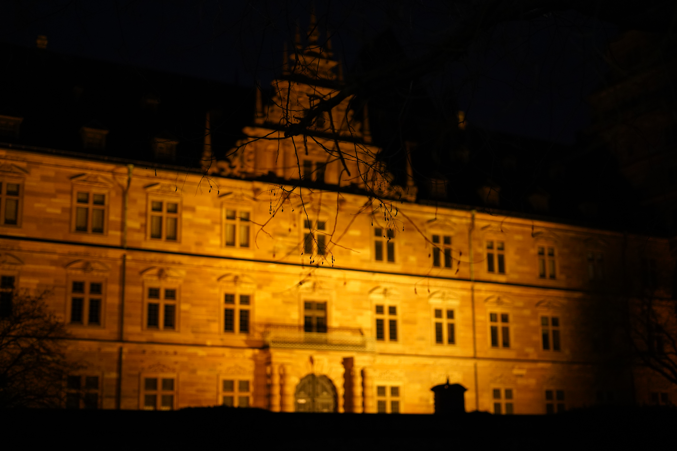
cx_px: 338
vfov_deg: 27.0
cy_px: 226
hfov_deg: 39.6
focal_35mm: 50
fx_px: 940
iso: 3200
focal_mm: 50
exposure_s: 1/80
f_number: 1.8
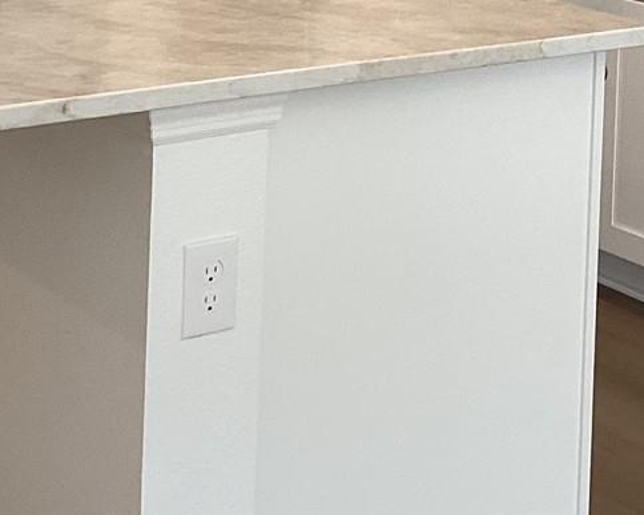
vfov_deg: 14.6
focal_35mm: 100
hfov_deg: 18.9
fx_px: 1906
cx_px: 564
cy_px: -202
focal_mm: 3.3
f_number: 2.4
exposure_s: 1/60
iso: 64
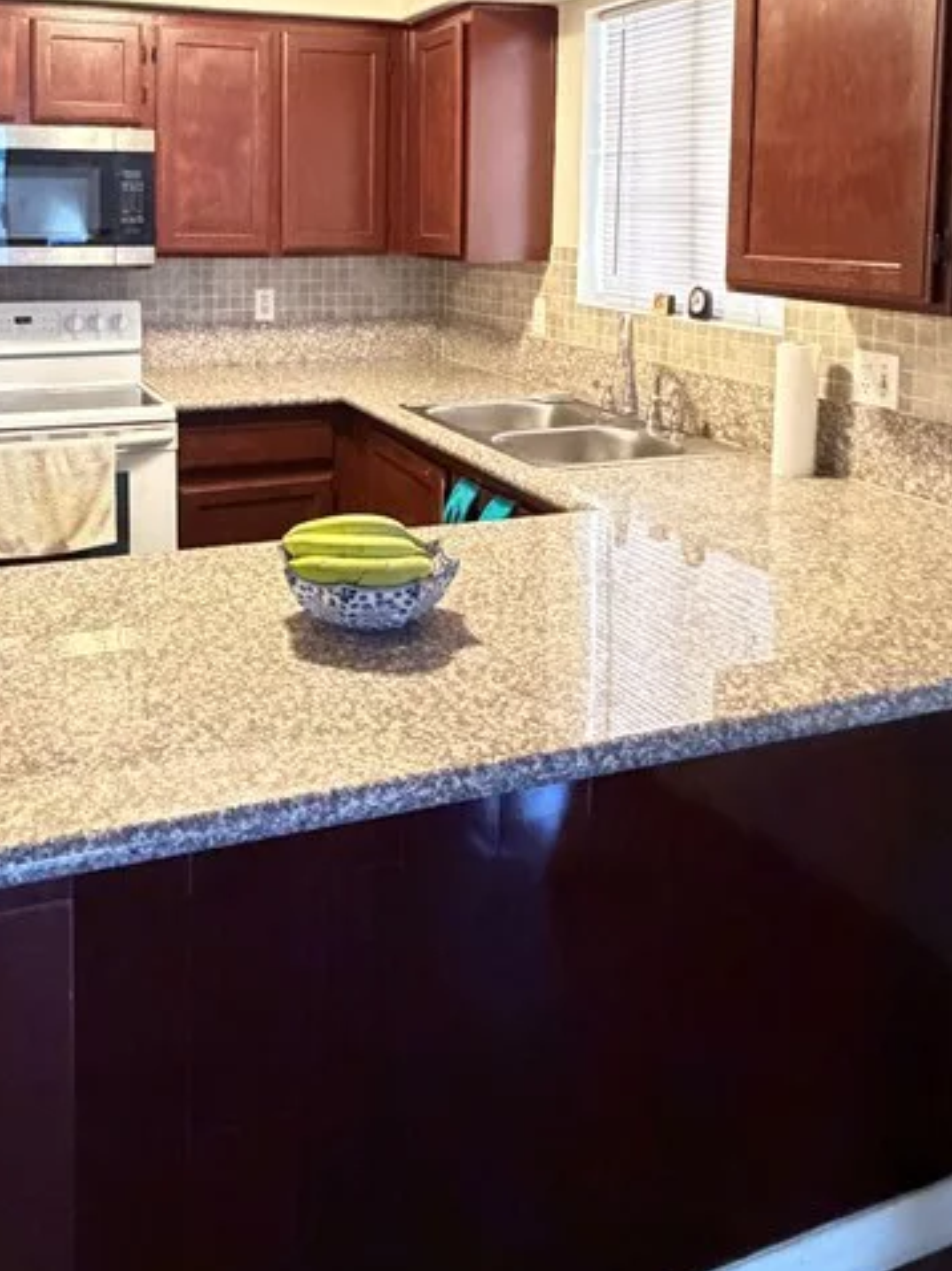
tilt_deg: -5.2
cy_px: 308
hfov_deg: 46.1
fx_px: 1101
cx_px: 322
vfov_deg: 56.8
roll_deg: -0.4
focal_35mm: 30
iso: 1250
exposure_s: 1/60
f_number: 2.2
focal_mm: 2.22
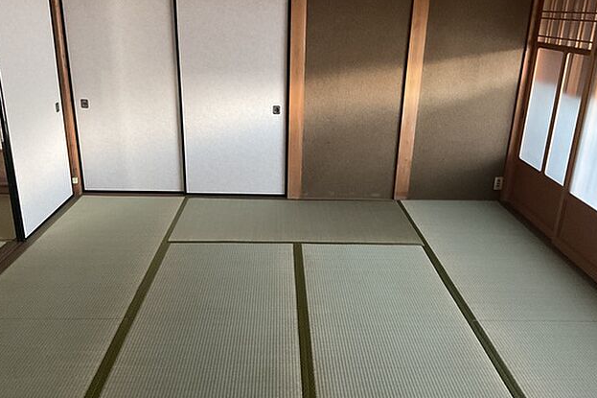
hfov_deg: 60.3
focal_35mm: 31
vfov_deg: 42.2
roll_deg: -0.1
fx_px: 514
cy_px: 176
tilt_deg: -19.4
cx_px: 300
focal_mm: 3
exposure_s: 1/40
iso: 320
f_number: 1.8
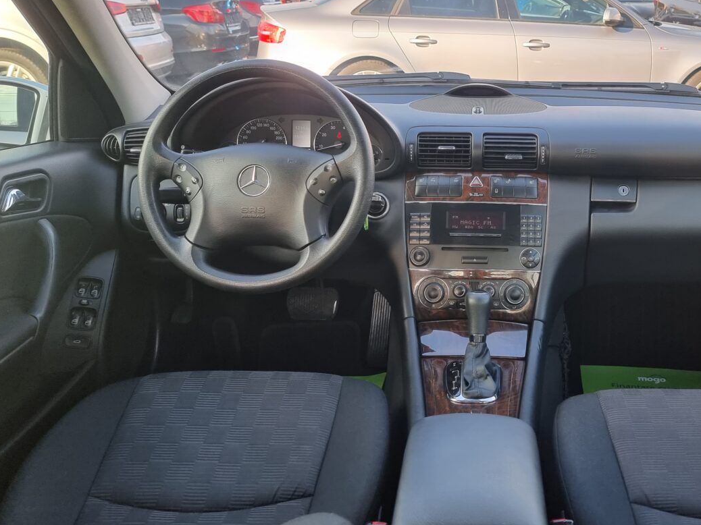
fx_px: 749
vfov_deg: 38.5
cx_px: 471
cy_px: 218
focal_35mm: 37
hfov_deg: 49.2
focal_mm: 6.7
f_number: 1.8
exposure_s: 1/100
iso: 50
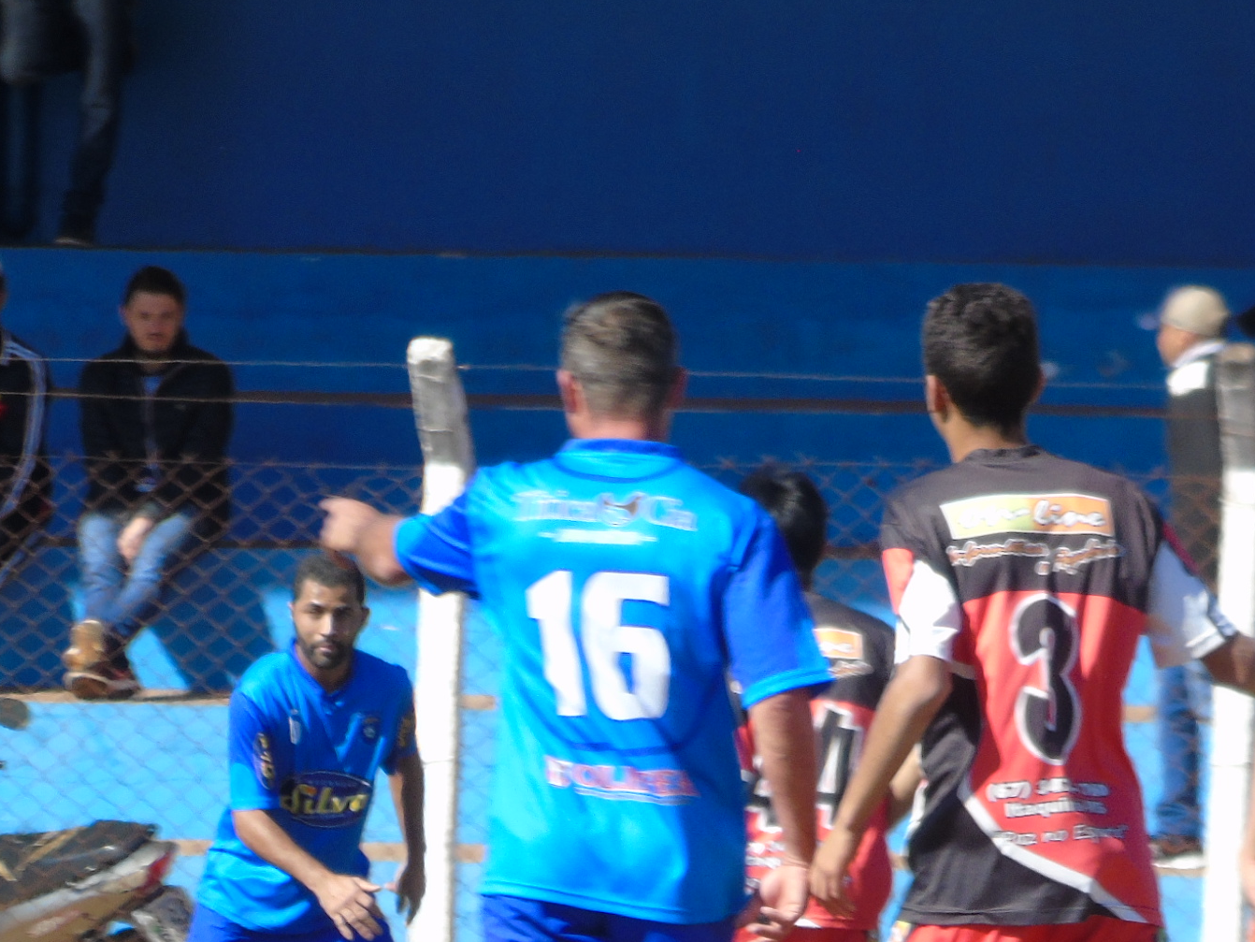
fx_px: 33469
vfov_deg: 1.6
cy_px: 875
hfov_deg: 2.1
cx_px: 1004
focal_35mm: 923
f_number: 5.5
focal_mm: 85
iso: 80
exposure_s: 1/200
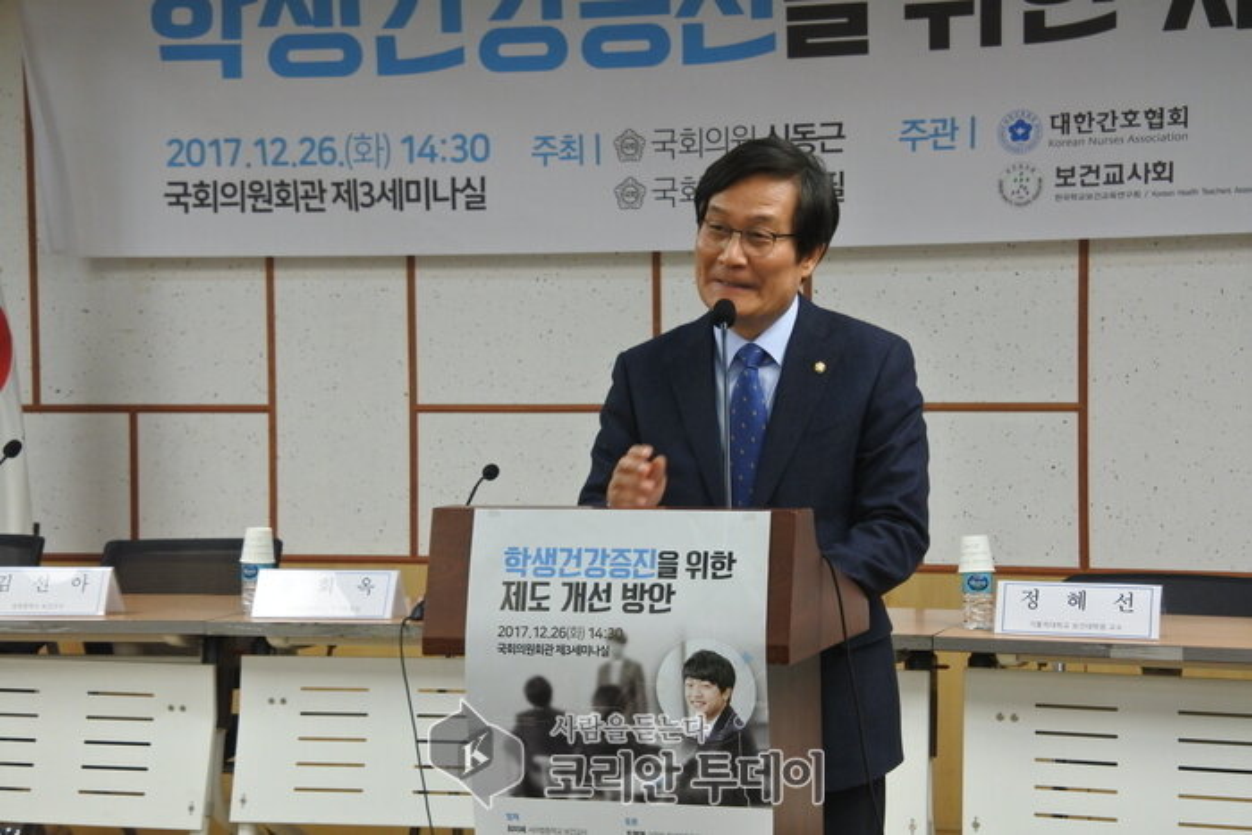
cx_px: 626
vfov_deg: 16.9
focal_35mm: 81
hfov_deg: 25.1
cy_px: 418
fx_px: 2817
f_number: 5.6
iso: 800
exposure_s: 1/100
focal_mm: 30
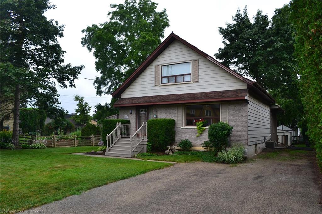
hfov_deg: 67.4
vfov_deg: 47.9
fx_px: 241
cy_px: 107
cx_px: 161
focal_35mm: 27
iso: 400
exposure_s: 1/100
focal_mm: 18
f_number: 9
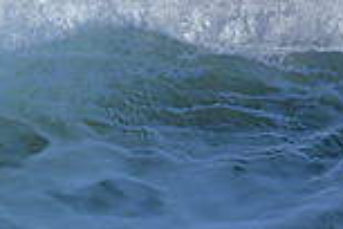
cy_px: 381
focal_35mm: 3031
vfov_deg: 0.5
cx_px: -231
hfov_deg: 0.7
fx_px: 28876
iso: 250
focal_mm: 800
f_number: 6.3
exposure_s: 1/2000
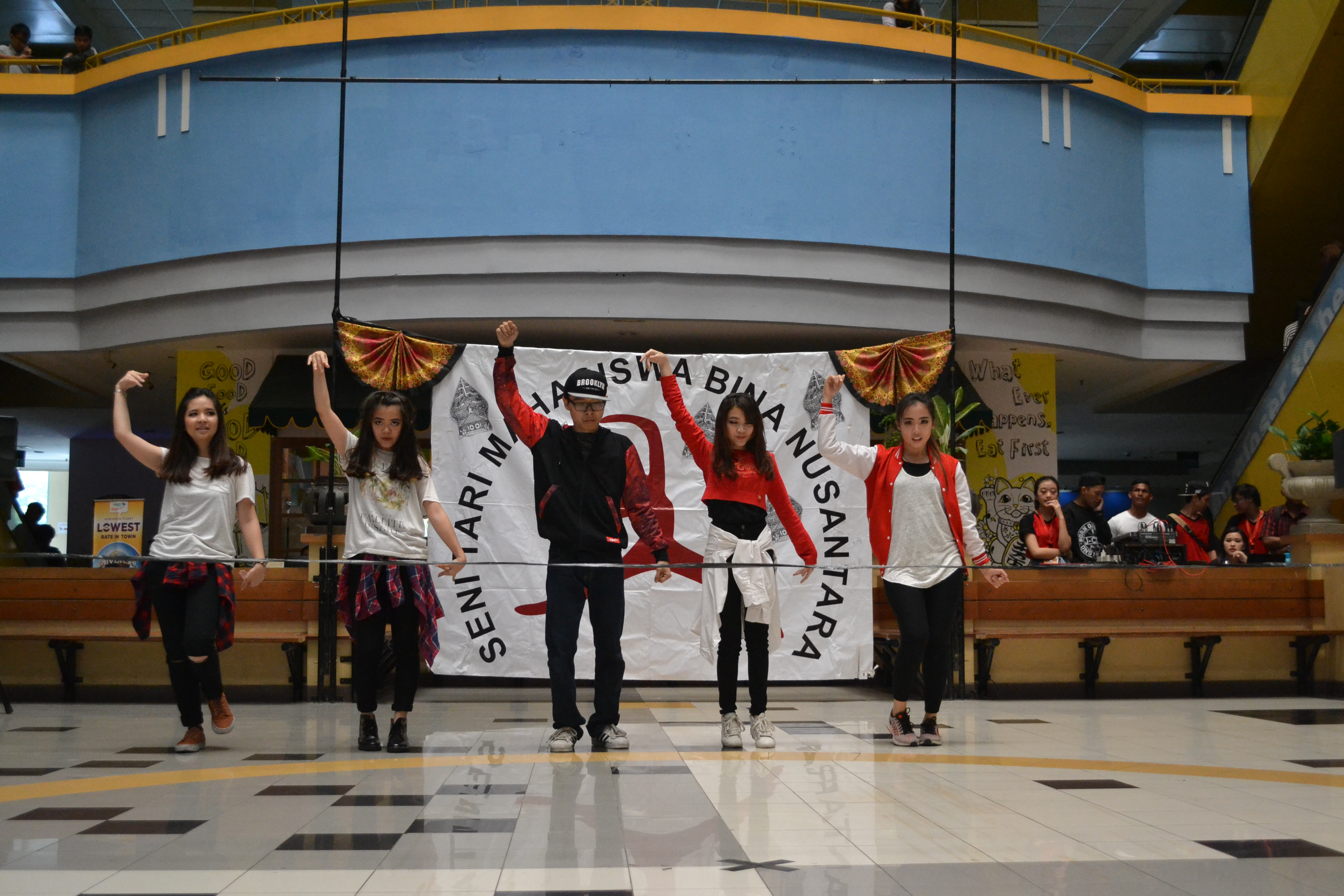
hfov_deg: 49.6
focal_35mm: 39
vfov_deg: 34.2
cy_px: 448
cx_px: 672
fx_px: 1456
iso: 2200
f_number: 4.2
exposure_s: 1/500
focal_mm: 26
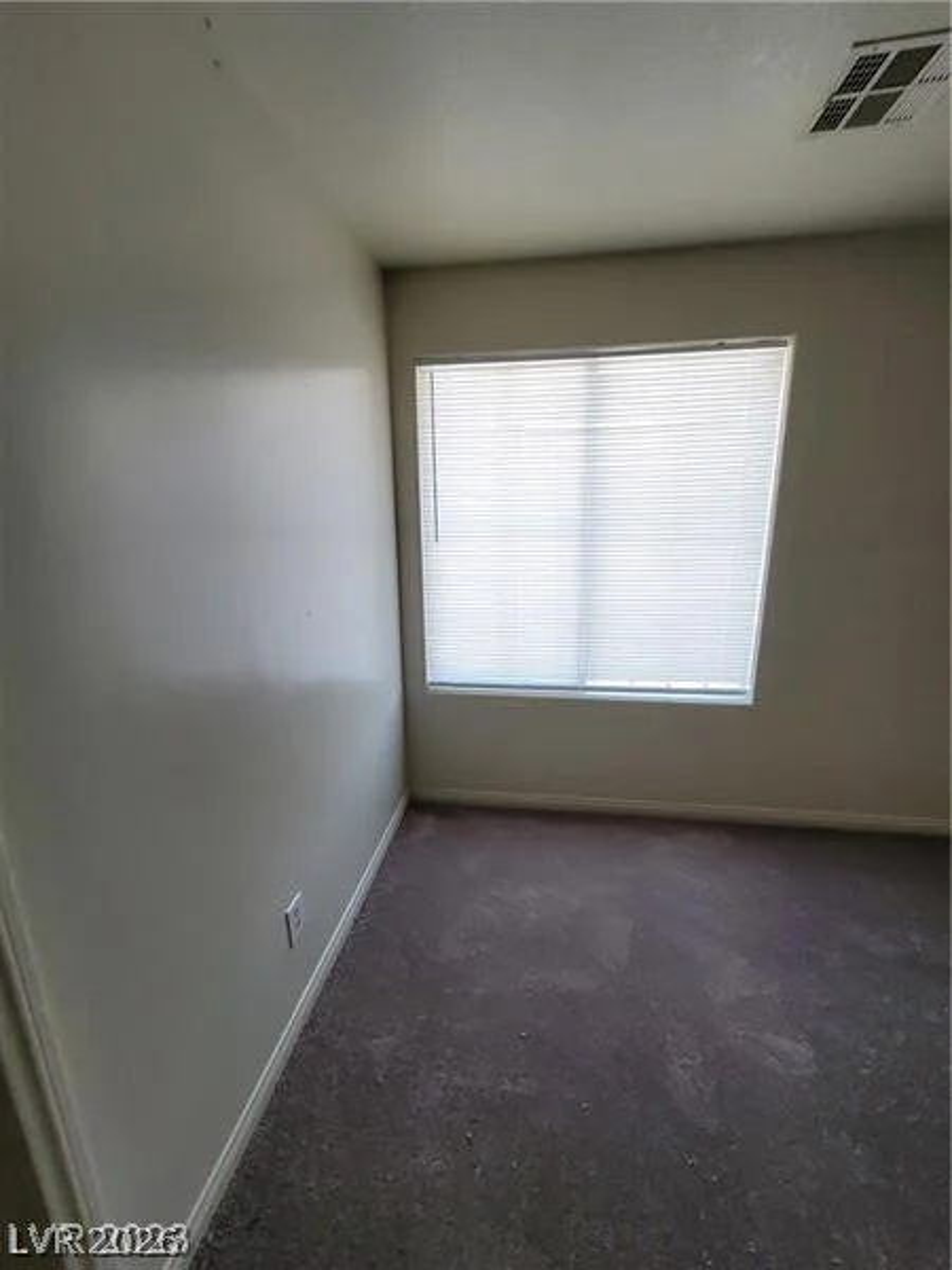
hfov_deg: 89.9
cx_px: 476
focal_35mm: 13
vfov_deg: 106.2
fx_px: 477
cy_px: 635
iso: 80
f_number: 2.2
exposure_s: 1/120
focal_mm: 2.2
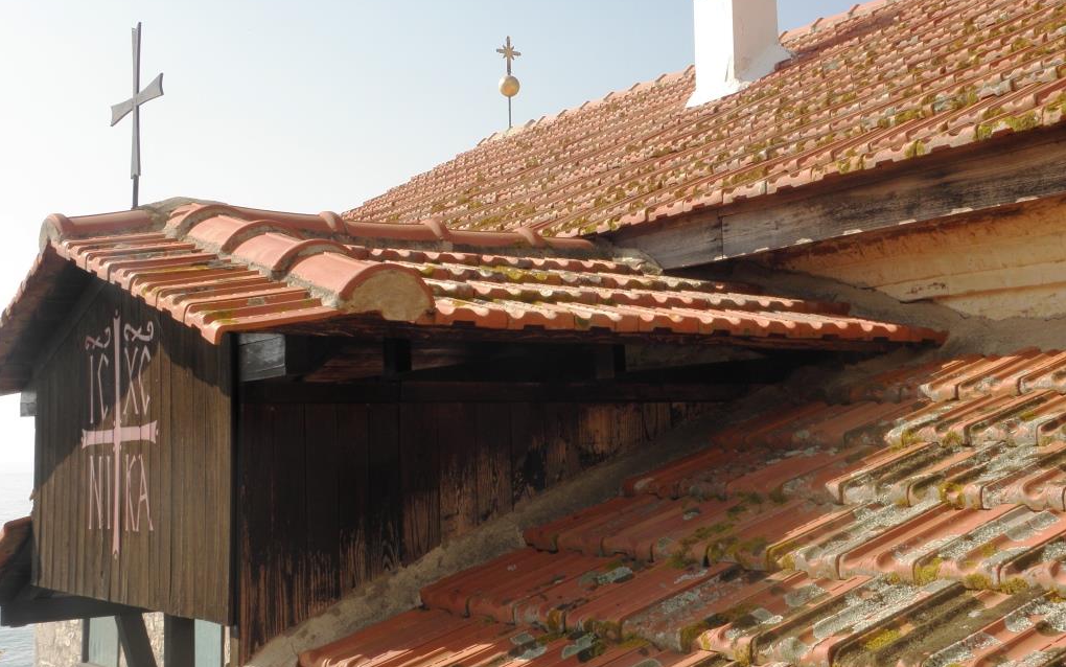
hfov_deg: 40.3
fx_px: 1453
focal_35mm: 50
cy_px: 286
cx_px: 532
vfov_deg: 25.8
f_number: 5.6
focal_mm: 8.53
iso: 64
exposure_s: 1/200
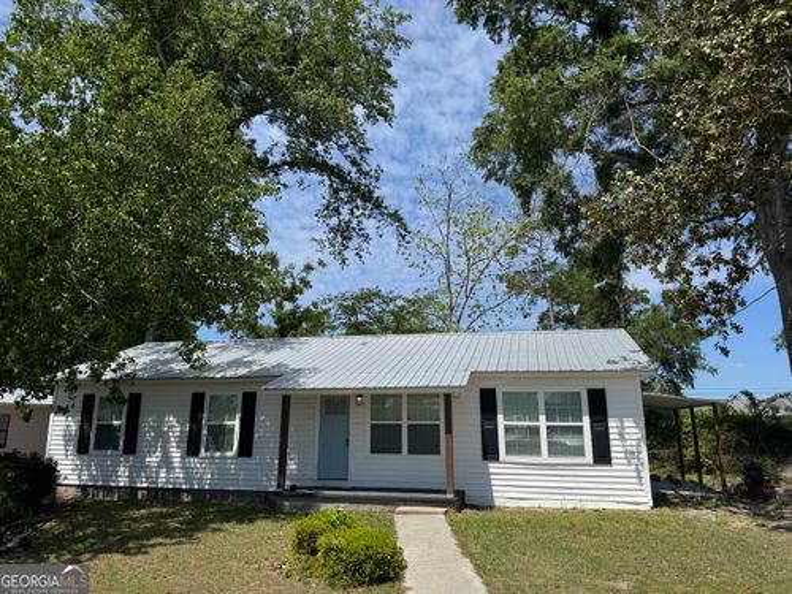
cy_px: 297
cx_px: 396
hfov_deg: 71.6
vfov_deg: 56.8
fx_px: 549
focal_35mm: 24
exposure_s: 1/5814
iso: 80
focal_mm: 6.76
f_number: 1.78
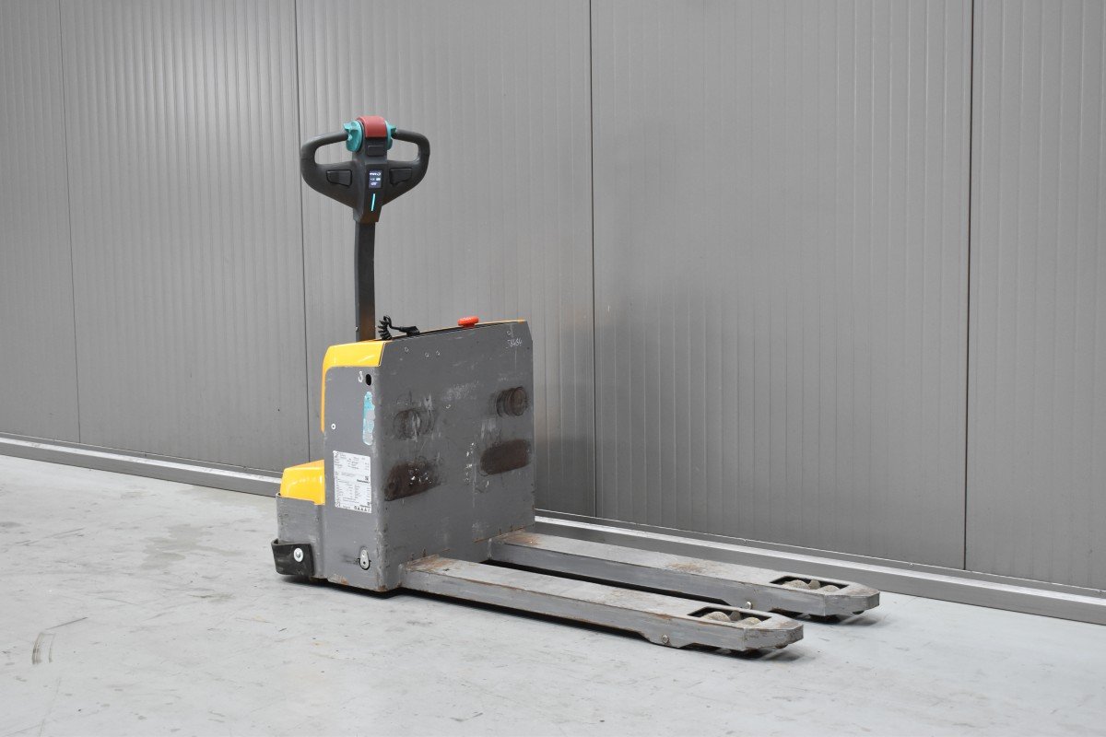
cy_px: 368
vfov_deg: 22.6
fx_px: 1843
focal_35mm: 60
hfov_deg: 33.4
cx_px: 553
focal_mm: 40
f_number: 5.6
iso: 1250
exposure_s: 1/30
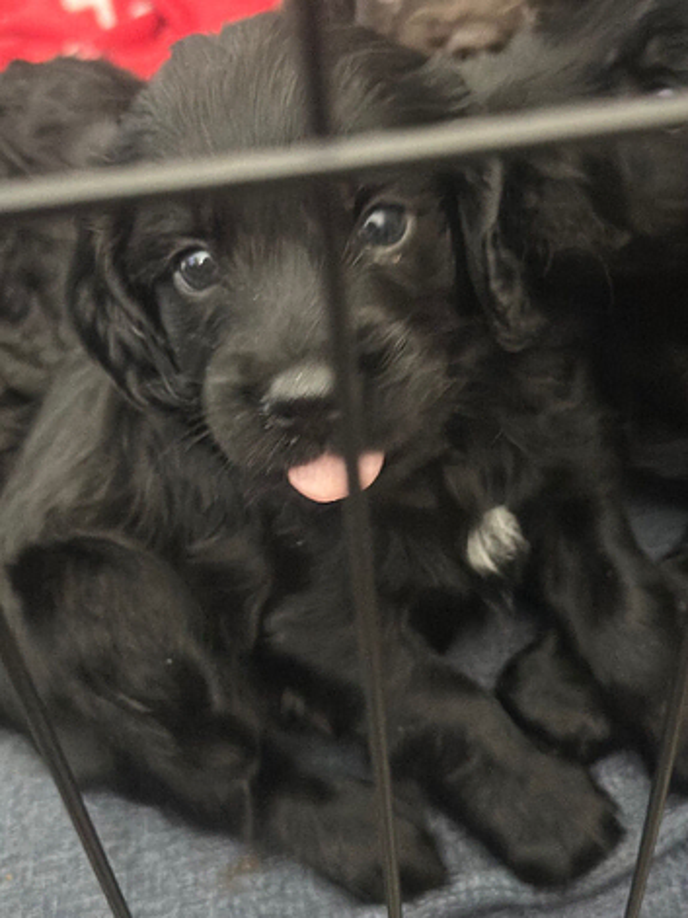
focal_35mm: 48
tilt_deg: -46.5
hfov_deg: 30.3
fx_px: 1273
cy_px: 459
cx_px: 344
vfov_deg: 39.7
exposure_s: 1/15
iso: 3200
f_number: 1.78
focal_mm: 6.86
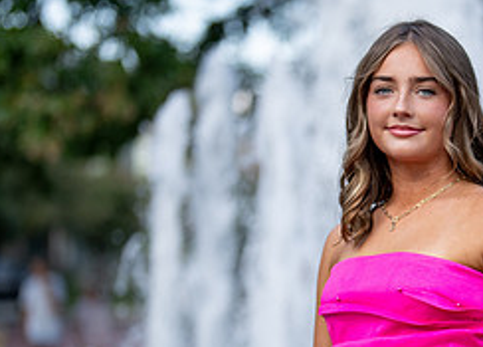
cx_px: 474
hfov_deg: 15.2
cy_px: 309
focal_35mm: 130
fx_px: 1786
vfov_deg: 11.0
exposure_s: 1/2500
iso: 200
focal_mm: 50
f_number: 1.2
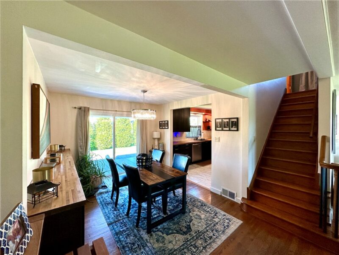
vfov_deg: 85.7
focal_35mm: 14
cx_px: 170
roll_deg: -1.2
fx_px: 137
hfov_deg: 102.1
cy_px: 128
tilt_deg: -0.6
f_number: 2.2
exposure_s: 1/120
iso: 160
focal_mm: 2.22
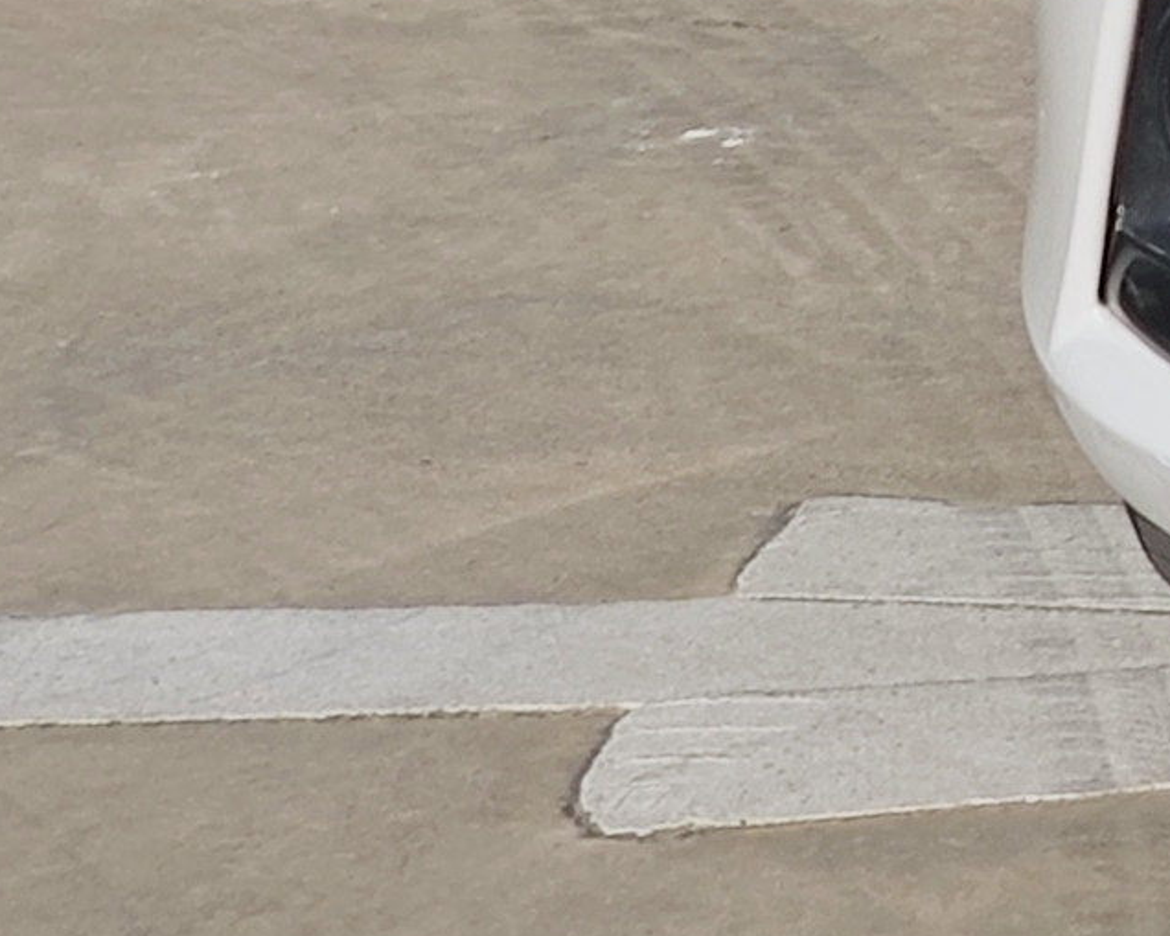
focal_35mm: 289
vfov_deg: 5.1
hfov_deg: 6.3
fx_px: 10009
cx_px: 3111
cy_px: -1602
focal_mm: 6.55
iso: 50
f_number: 1.6
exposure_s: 1/4846
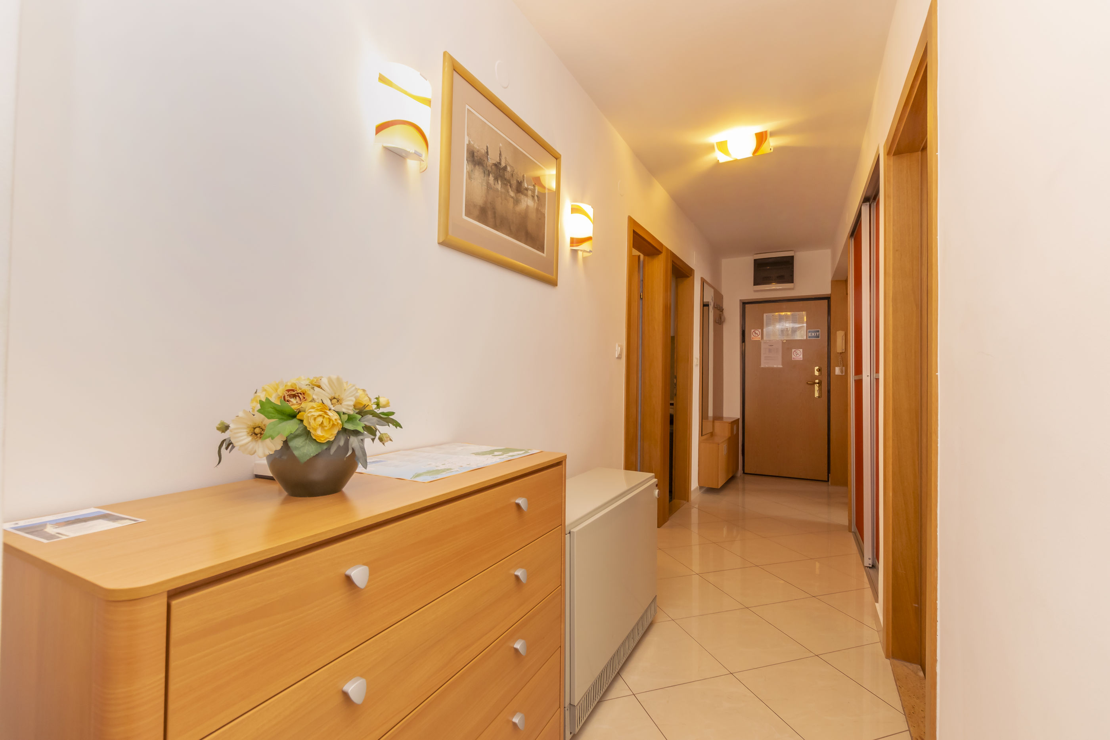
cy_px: 370
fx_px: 462
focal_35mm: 15
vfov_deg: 77.3
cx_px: 555
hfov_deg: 100.4
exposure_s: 1/10
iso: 400
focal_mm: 10
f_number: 9
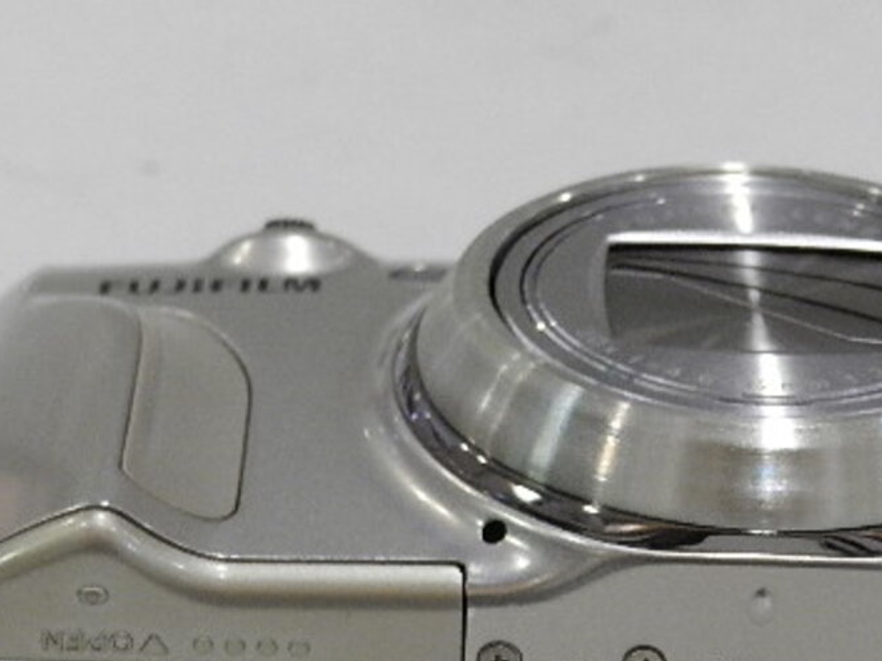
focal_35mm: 152
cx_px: 635
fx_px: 3872
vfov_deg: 9.8
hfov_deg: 13.0
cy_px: 428
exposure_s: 1/100
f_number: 4.4
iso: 800
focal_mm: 14.9
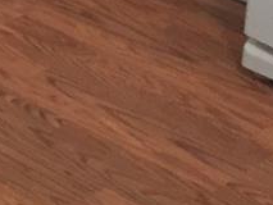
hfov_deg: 8.2
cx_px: -543
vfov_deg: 6.5
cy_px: -443
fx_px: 1610
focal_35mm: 204
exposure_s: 1/30
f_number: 2.2
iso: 125
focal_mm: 4.15
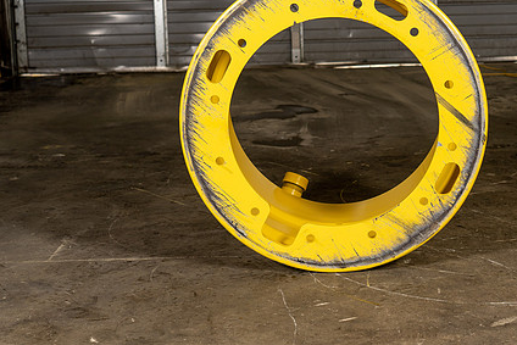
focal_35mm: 78
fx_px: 1120
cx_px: 333
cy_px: 133
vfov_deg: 17.5
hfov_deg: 25.9
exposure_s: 1/100
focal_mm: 57
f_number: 5.6
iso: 500
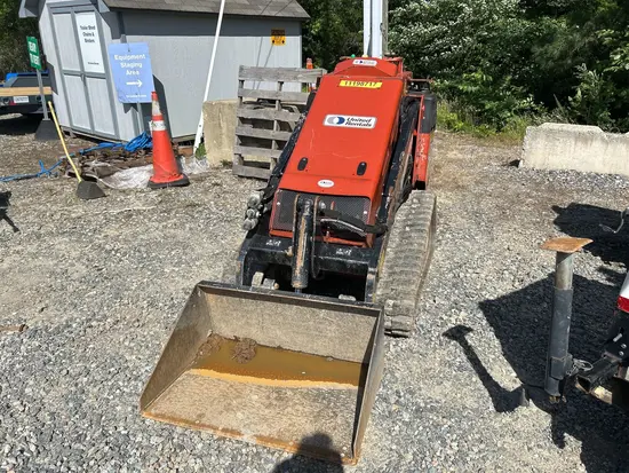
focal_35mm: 26
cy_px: 236
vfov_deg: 53.1
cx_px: 314
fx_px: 473
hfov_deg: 67.3
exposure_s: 1/5319
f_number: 1.5
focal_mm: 5.7
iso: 50
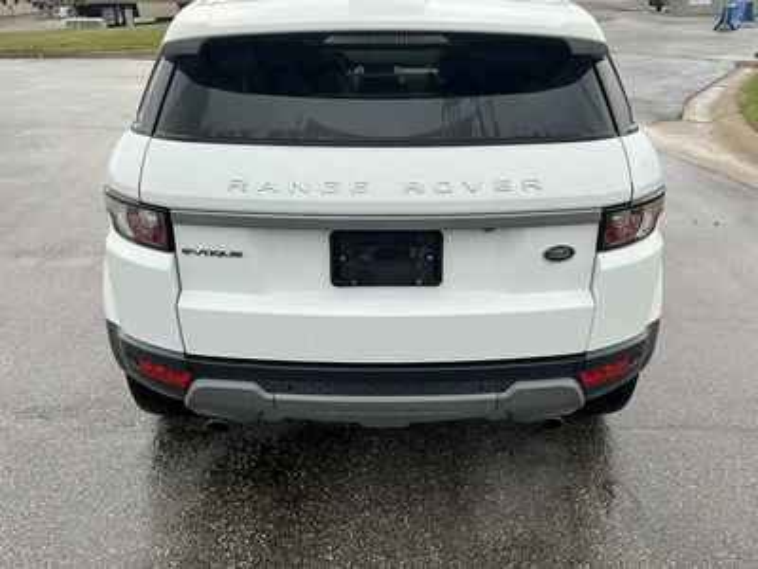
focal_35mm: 28
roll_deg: +1.9
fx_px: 613
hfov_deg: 63.4
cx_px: 379
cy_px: 284
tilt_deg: -24.1
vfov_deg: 49.7
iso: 25
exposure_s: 1/389
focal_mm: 3
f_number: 1.8
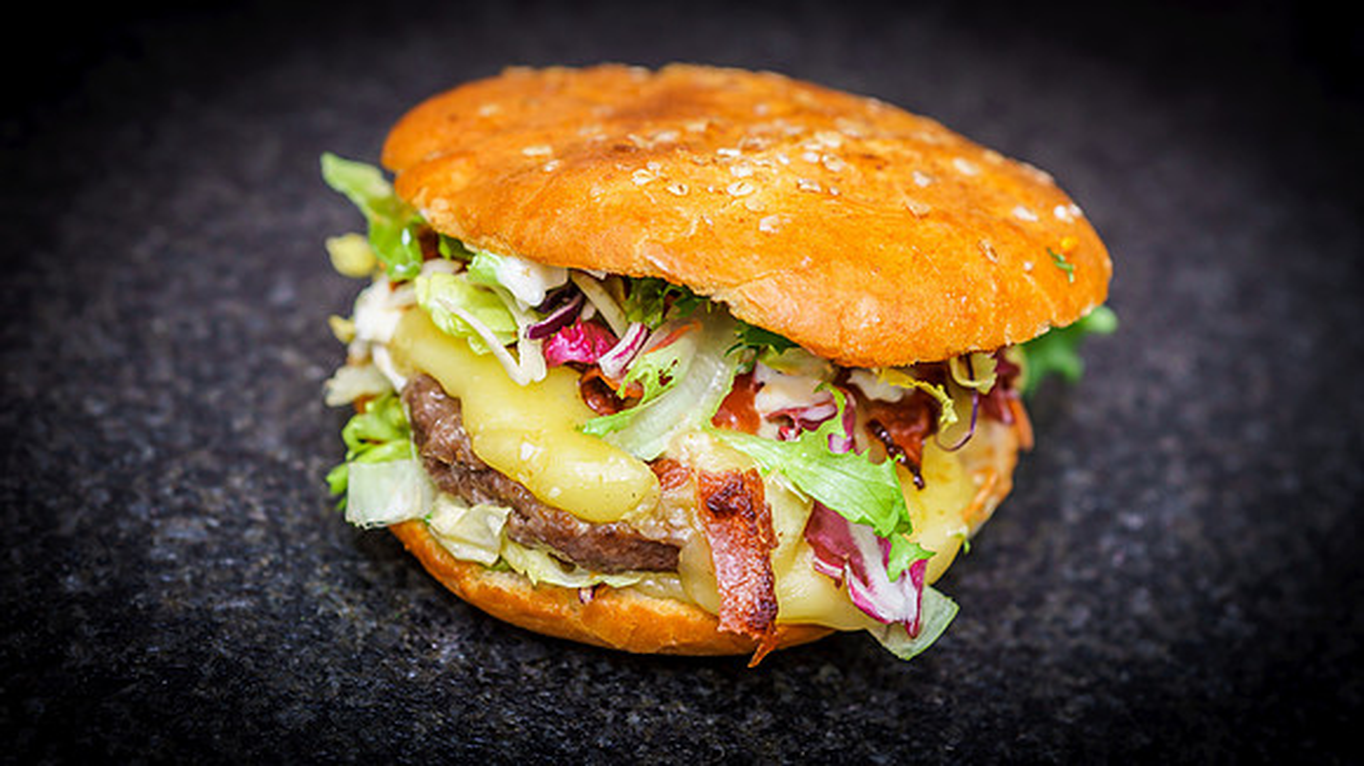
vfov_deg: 15.4
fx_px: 2843
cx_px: 673
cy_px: 409
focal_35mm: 79
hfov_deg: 27.0
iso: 100
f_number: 4
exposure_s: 1/250
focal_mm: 70
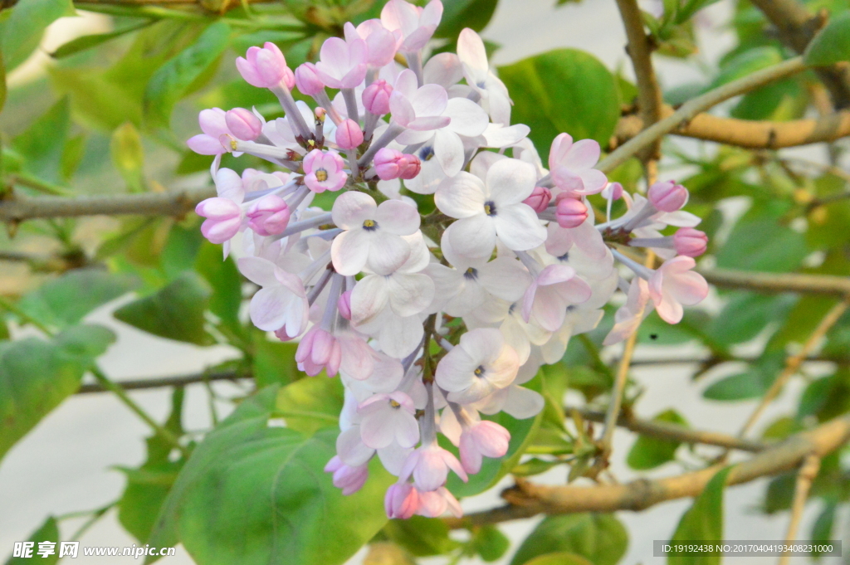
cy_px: 282
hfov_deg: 14.4
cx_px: 425
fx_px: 3362
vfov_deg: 9.6
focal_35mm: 142
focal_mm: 95
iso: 6400
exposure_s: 1/200
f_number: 25
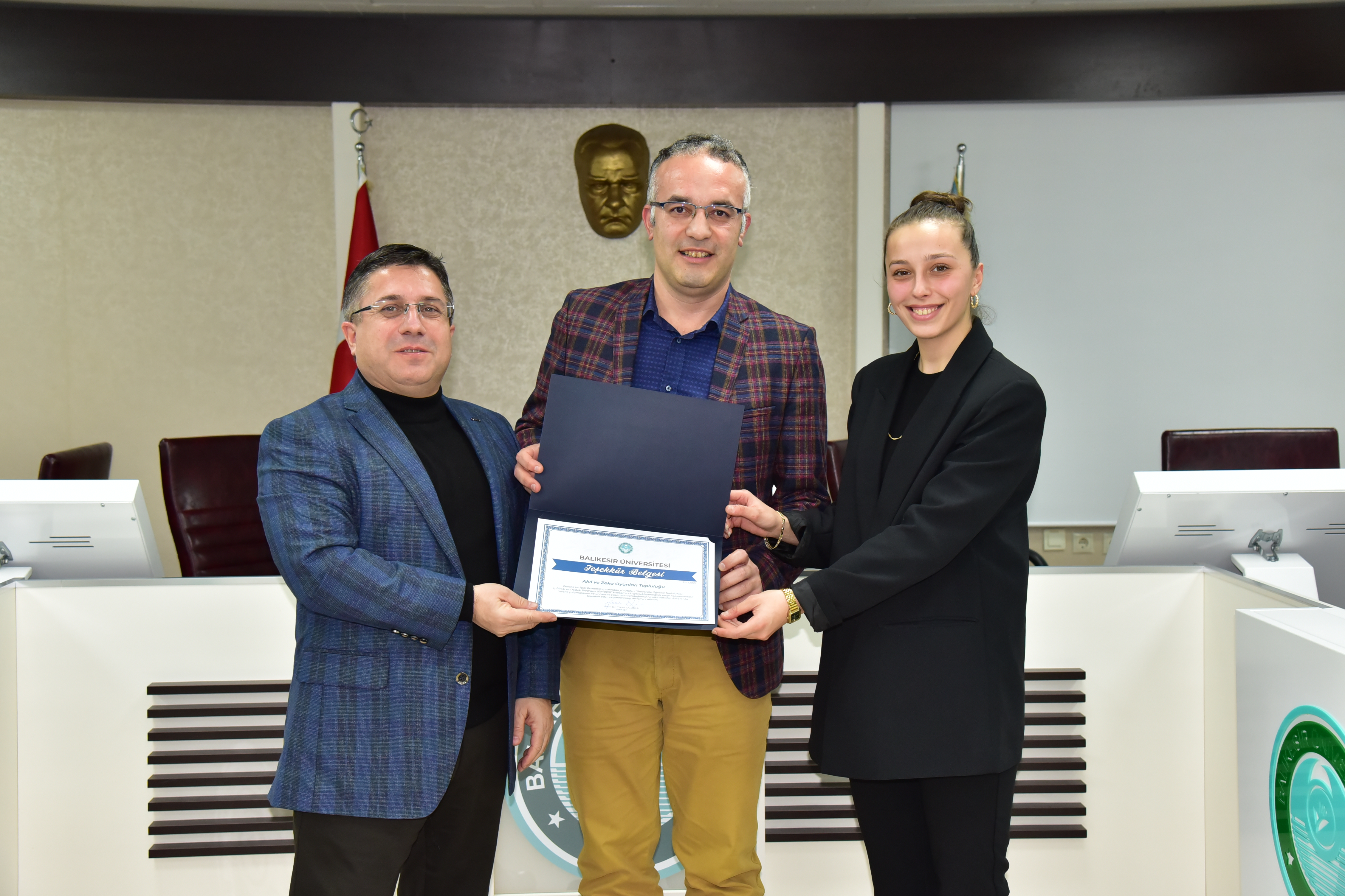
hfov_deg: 42.7
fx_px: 1718
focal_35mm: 46
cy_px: 448
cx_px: 672
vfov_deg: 29.2
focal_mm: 46
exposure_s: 1/200
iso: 1800
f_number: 5
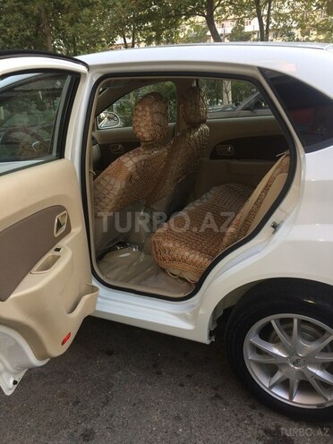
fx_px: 372
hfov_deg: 48.2
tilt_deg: -22.5
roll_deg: +4.4
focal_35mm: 29
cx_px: 166
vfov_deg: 61.7
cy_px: 222
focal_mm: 4.15
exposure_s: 1/33
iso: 64
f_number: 2.2
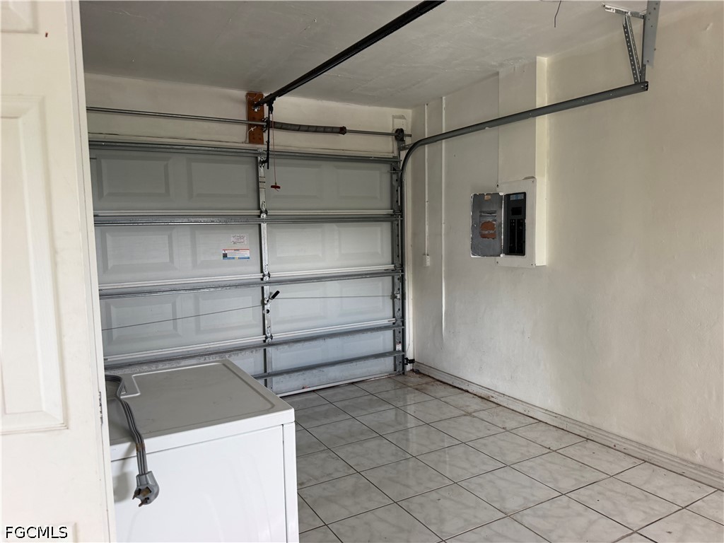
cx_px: 362
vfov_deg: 56.8
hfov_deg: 71.6
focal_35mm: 24
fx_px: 502
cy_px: 272
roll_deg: +1.5
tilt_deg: -6.8
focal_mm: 6.76
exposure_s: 1/82
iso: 200
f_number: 1.78
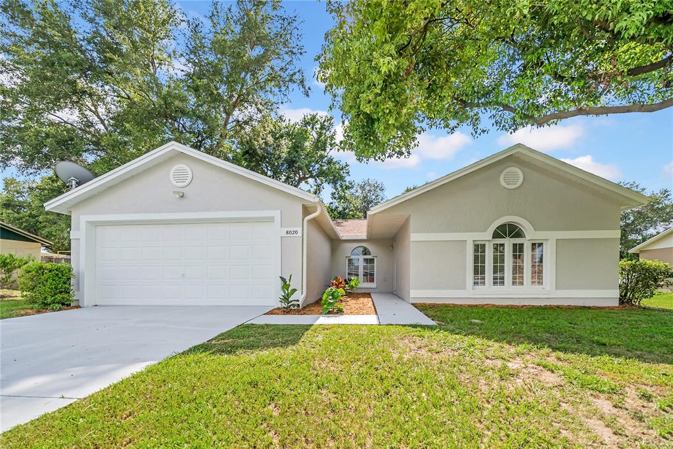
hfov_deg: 108.3
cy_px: 224
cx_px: 336
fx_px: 243
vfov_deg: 85.4
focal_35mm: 13
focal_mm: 13
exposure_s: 1/2500
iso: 800
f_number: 4
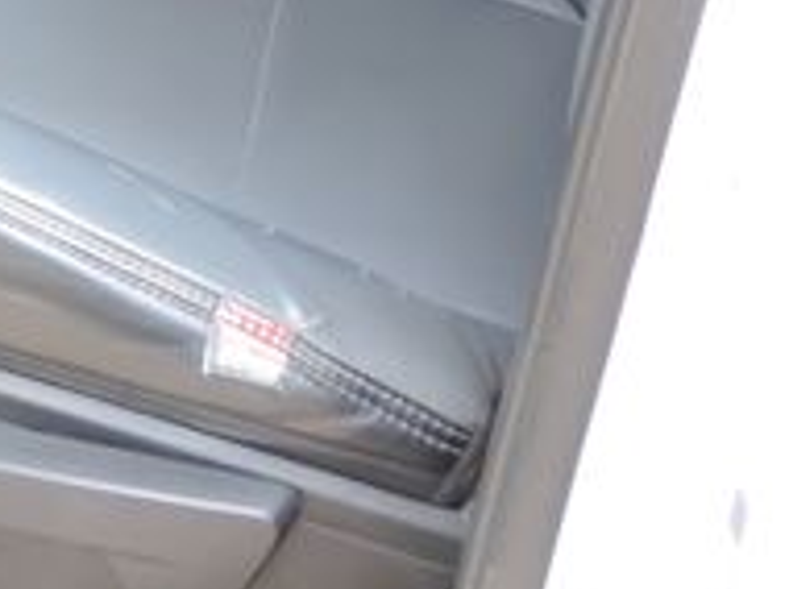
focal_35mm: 81
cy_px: -274
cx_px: -158
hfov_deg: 22.3
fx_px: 1844
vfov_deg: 16.6
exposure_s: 1/30
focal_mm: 4.3
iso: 110
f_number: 3
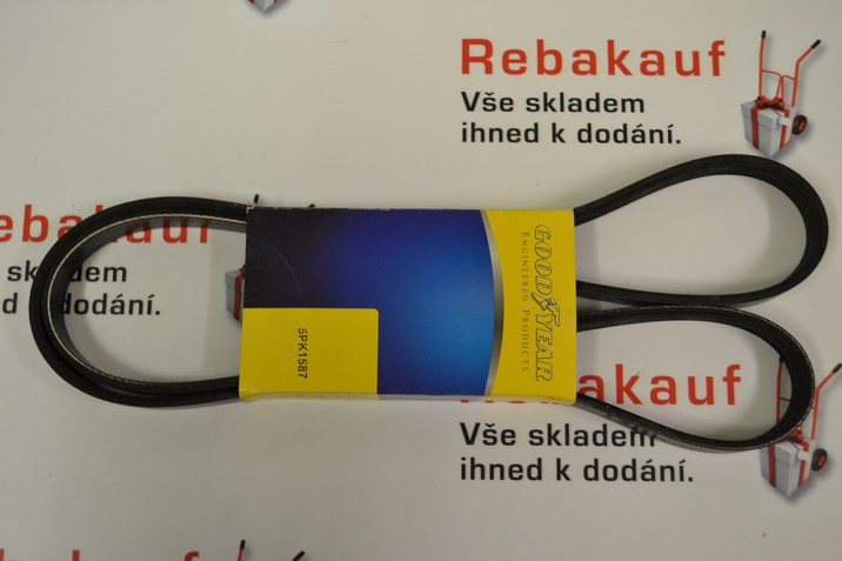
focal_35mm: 45
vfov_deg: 29.9
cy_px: 280
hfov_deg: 43.6
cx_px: 421
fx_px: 1052
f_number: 4.5
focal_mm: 30
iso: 450
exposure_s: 1/15
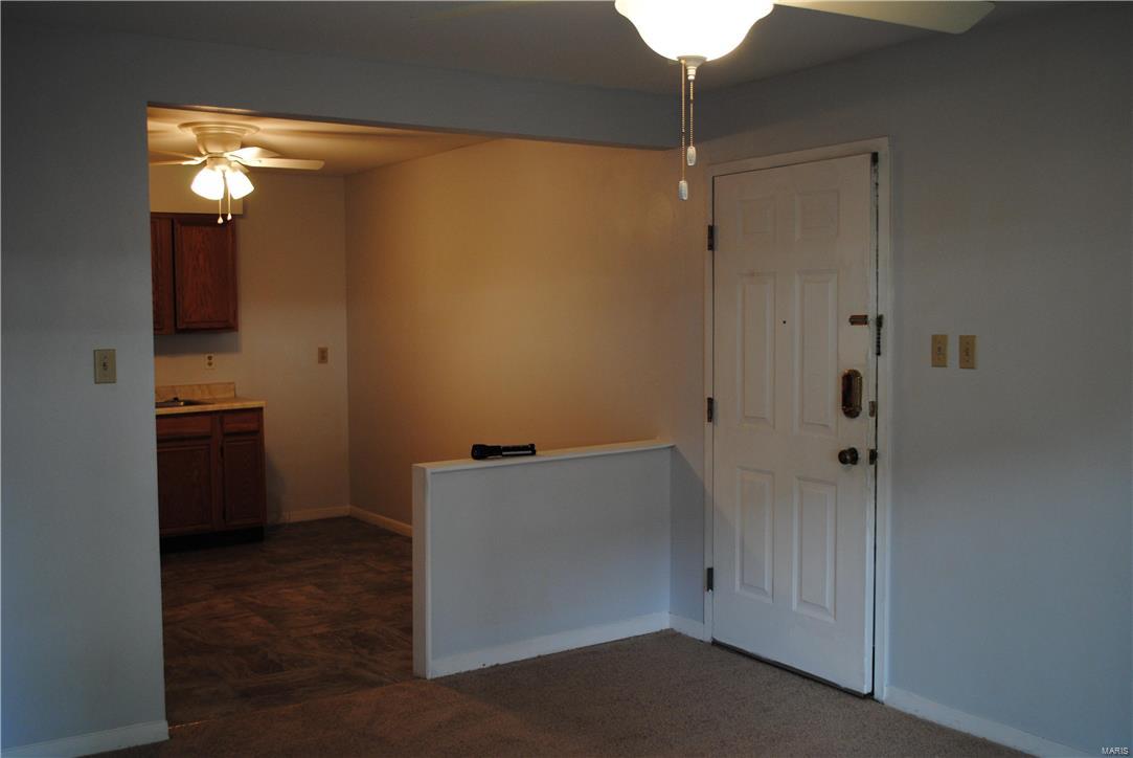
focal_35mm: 36
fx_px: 1134
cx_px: 566
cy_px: 379
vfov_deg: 36.9
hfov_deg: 53.1
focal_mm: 24
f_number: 4
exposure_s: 1/30
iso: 360
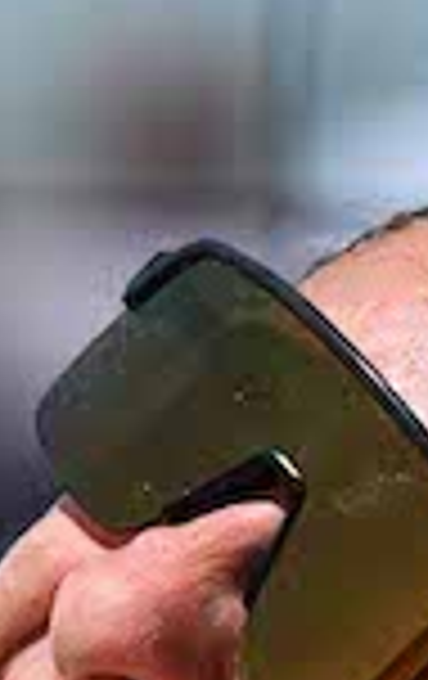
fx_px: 19504
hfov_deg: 1.3
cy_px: 1094
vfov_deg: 2.0
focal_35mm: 1050
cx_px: 234
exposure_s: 1/2500
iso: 100
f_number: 2.8
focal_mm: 130
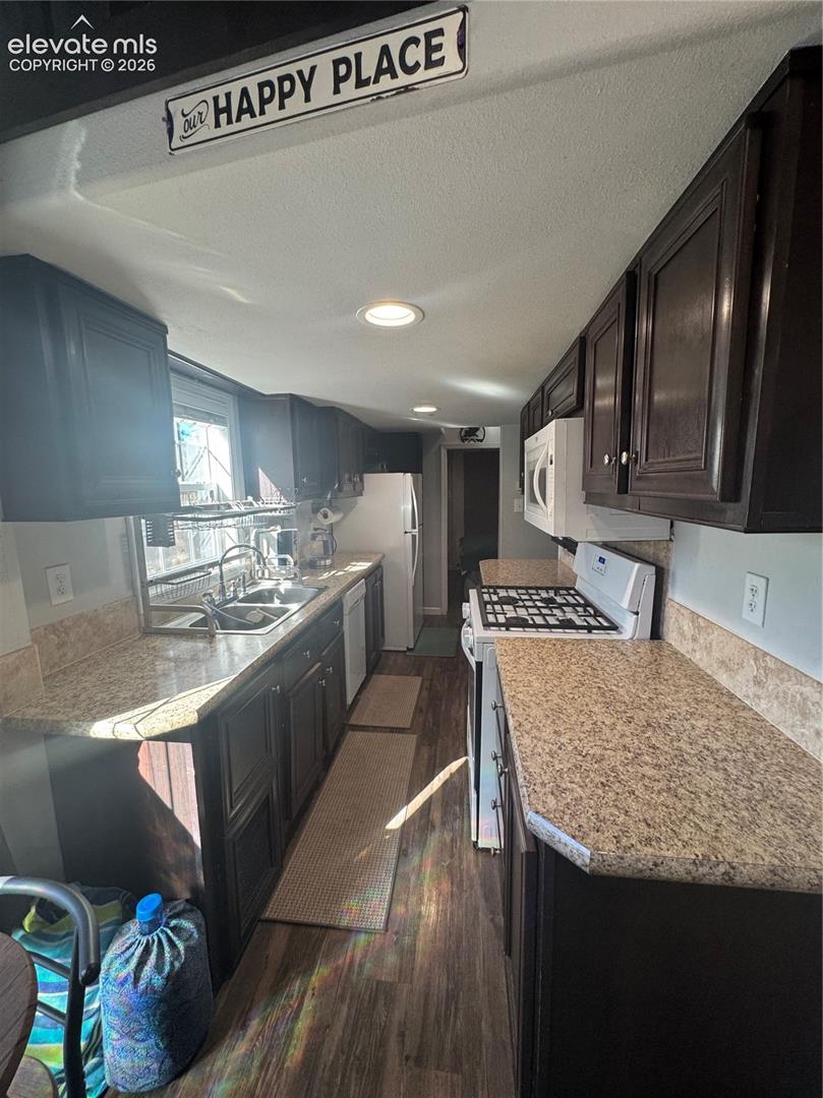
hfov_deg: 85.6
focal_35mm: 14
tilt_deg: -8.7
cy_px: 549
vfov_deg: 102.1
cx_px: 412
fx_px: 444
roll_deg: +0.8
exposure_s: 1/120
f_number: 2.2
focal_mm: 2.22
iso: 200
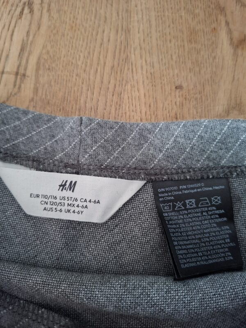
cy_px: 164
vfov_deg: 73.9
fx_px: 218
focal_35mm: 23
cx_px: 123
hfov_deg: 58.9
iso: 400
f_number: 1.8
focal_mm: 5.54
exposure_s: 1/25
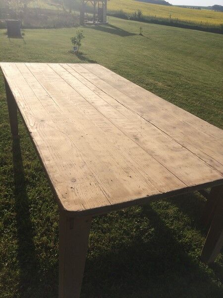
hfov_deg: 48.2
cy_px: 149
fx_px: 249
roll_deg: -1.8
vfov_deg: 61.7
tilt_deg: -29.7
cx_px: 112
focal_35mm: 29
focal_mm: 4.15
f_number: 2.2
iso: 32
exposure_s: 1/3425
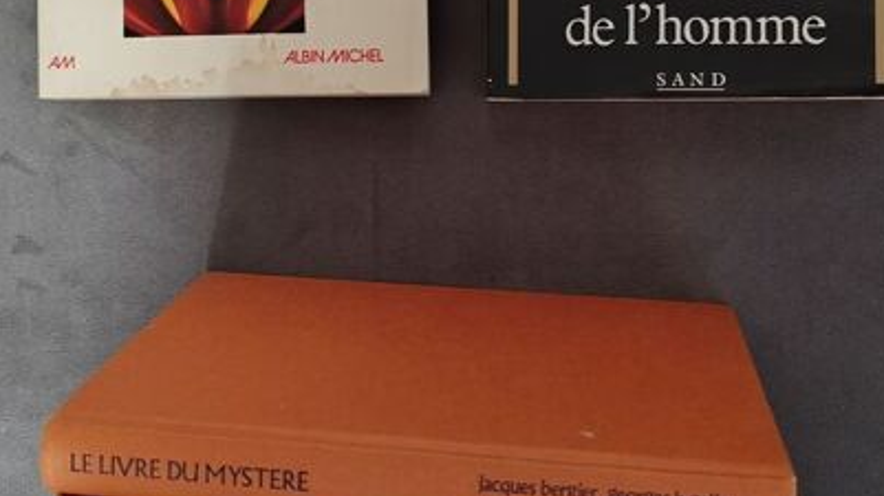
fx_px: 1101
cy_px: 106
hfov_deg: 43.7
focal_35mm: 47
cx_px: 492
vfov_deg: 25.0
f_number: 1.9
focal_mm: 6.12
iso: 2500
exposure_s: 1/33
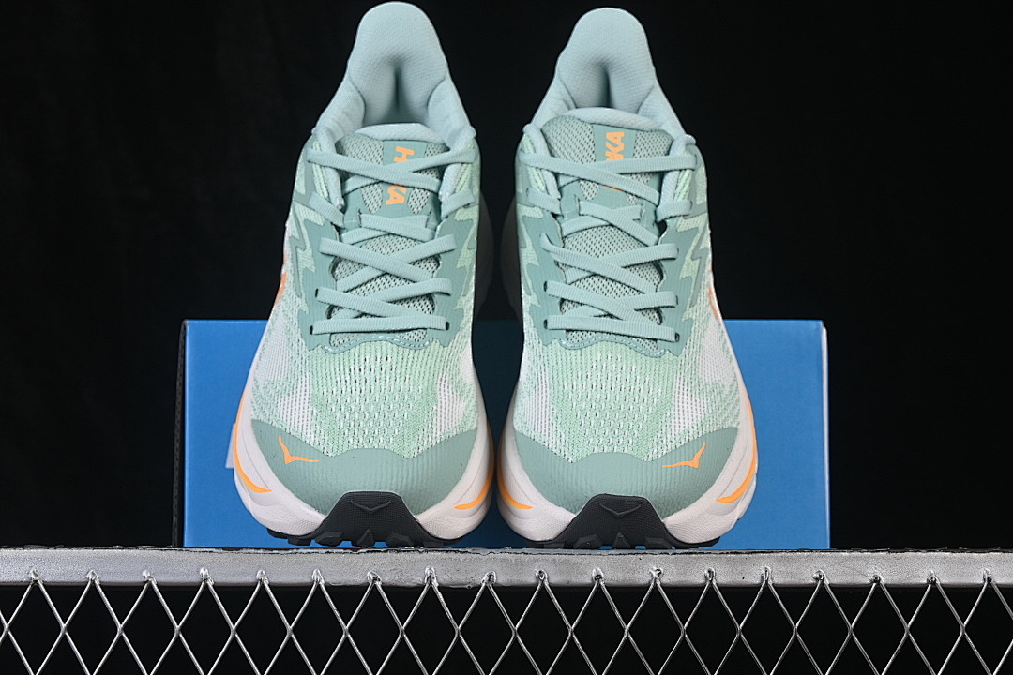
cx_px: 506
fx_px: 2110
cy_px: 338
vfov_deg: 18.2
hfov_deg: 27.0
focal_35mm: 75
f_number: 8
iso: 160
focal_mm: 50
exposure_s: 1/80
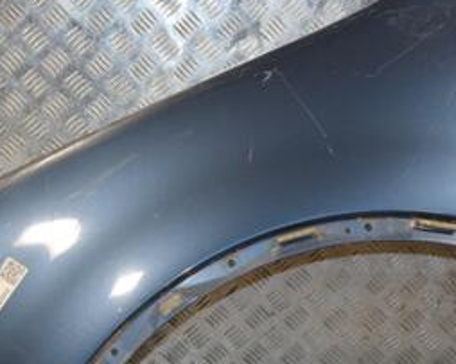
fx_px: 1121
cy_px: 221
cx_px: 305
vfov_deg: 18.4
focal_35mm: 83
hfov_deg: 22.9
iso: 800
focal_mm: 25
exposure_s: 1/200
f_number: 9
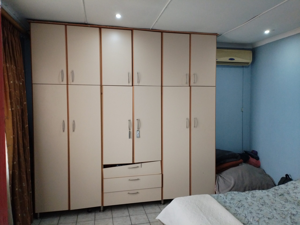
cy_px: 112
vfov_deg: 53.1
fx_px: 225
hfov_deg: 67.3
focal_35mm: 26
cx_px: 150
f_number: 1.8
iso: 586
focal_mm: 4.25
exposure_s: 1/100
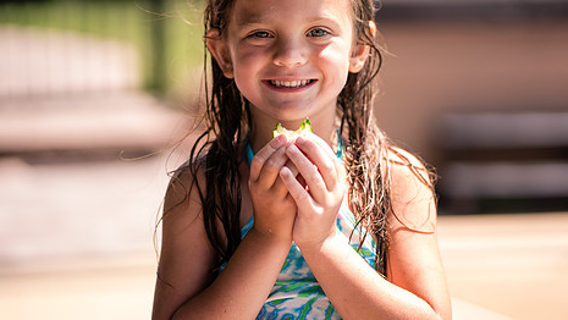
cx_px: 332
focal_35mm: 111
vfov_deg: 10.9
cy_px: 109
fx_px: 1672
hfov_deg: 19.3
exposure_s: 1/2000
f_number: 1.8
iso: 200
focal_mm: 85
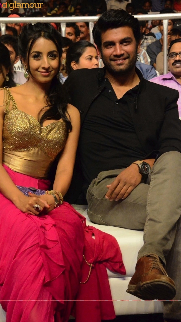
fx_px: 887
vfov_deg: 20.6
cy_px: 161
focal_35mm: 104
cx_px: 88
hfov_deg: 11.6
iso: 6400
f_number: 7.1
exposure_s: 1/100
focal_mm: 66
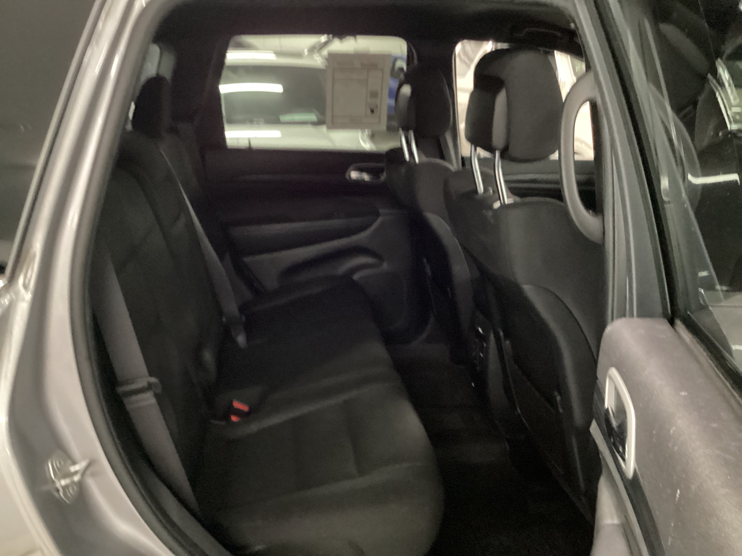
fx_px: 664
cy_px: 278
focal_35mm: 31
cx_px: 371
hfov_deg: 58.4
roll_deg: +0.4
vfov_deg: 45.4
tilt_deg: -18.5
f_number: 2.4
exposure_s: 1/17
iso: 800
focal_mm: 3.3
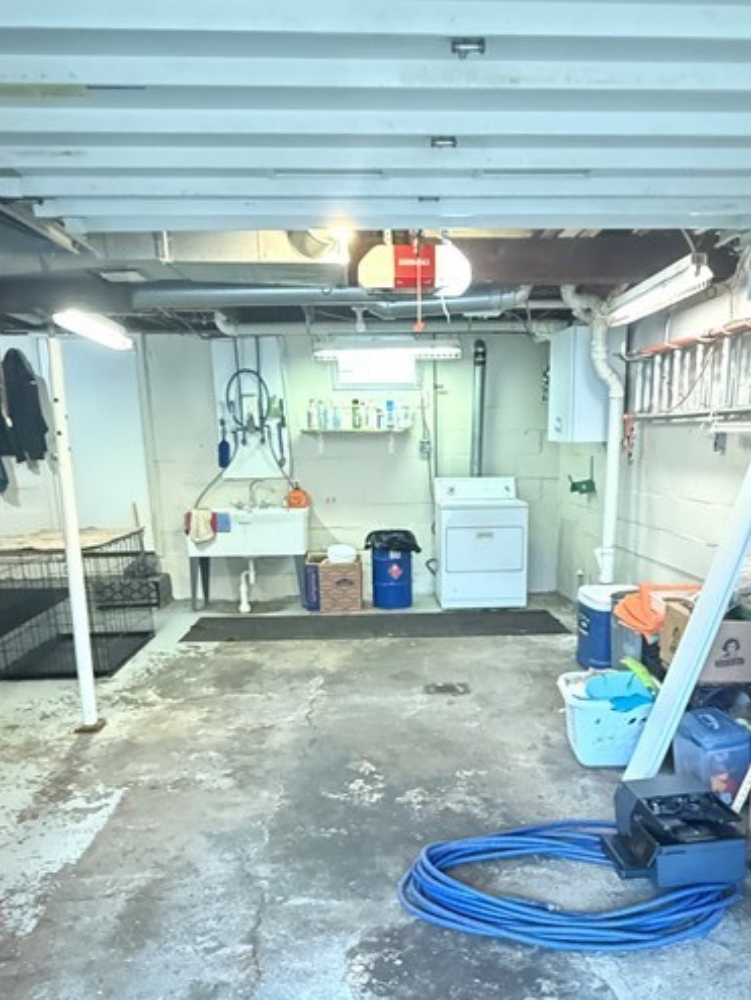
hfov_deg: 48.1
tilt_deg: -14.6
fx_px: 838
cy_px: 650
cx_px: 435
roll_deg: +0.5
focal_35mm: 29
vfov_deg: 60.5
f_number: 2.2
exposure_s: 1/30
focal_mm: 2.22
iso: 1600
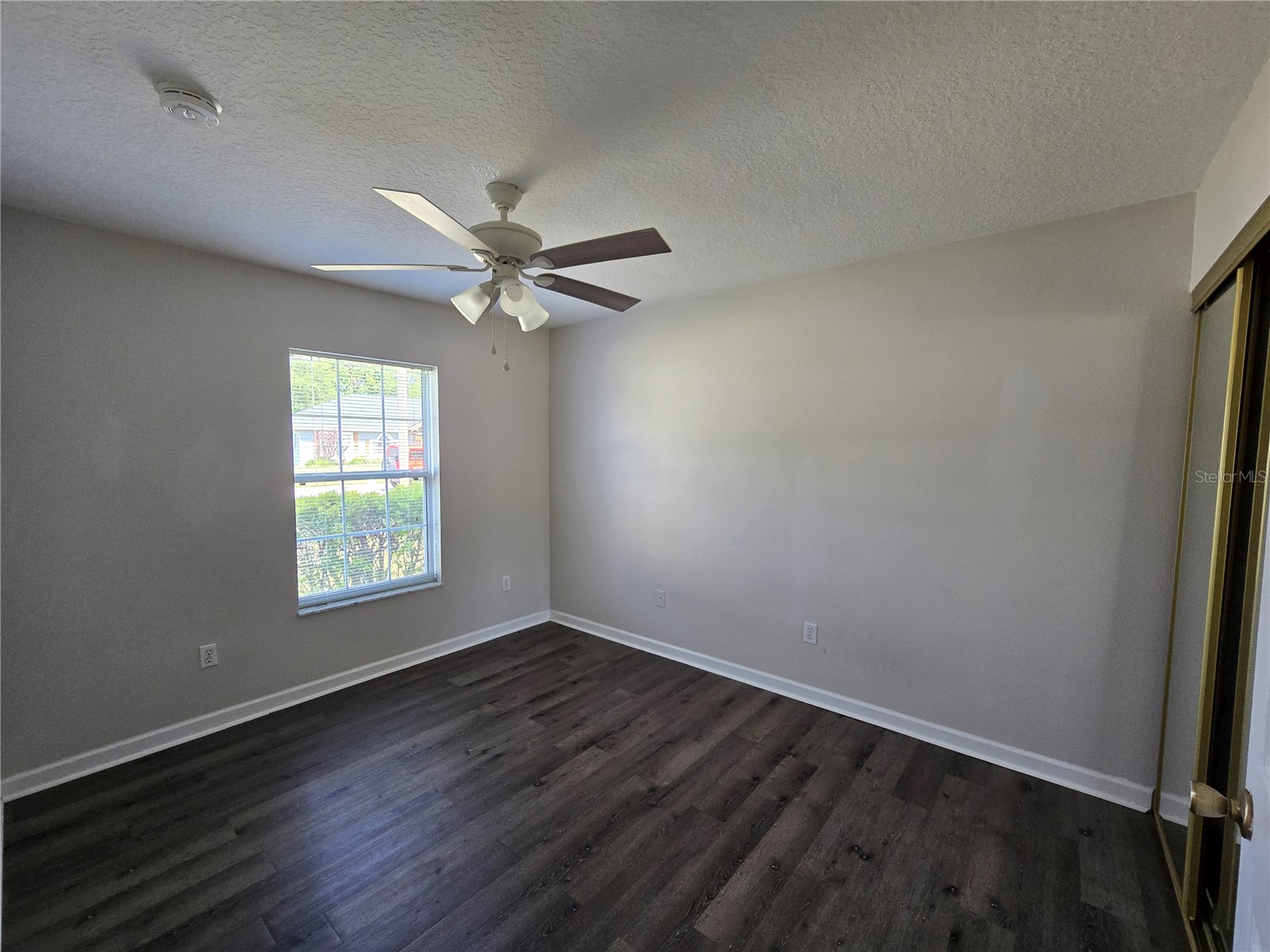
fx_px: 477
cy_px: 476
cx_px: 635
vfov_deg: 89.9
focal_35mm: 13
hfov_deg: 106.2
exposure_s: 1/60
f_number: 2.2
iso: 125
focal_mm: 2.2
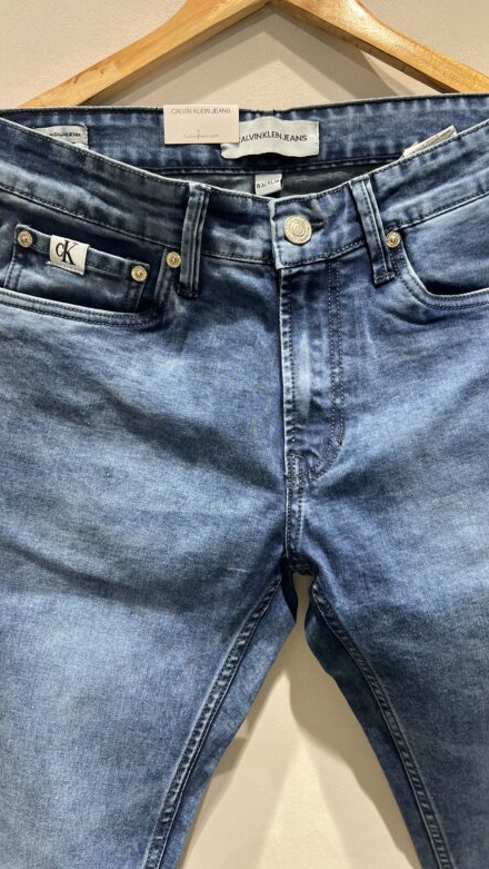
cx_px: 278
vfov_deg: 66.0
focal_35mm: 29
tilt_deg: -4.6
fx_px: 668
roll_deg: -1.1
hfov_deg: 40.1
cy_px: 428
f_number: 1.5
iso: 80
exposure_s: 1/100
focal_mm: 5.7
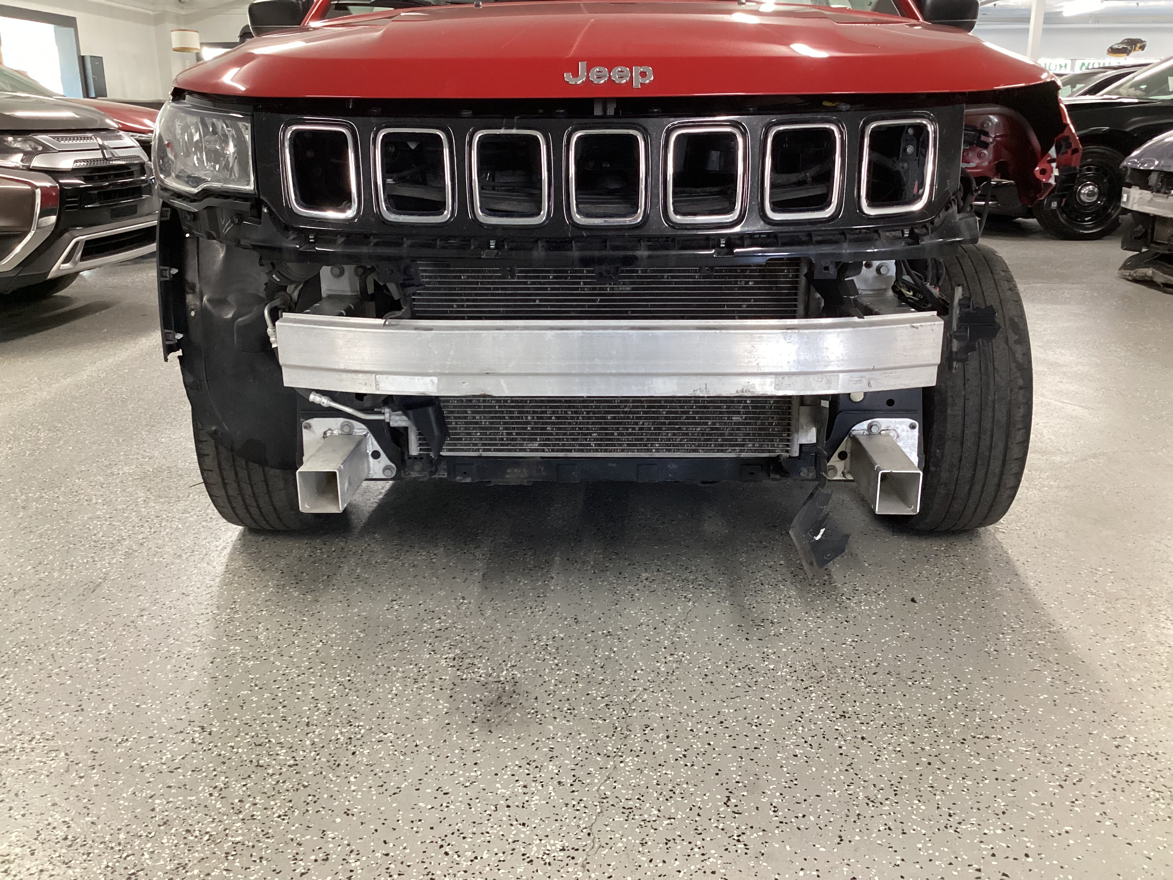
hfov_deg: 58.4
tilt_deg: -18.4
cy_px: 440
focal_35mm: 31
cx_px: 586
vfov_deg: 45.4
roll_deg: +0.8
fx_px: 1050
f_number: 2.4
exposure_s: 1/50
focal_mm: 3.3
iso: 320
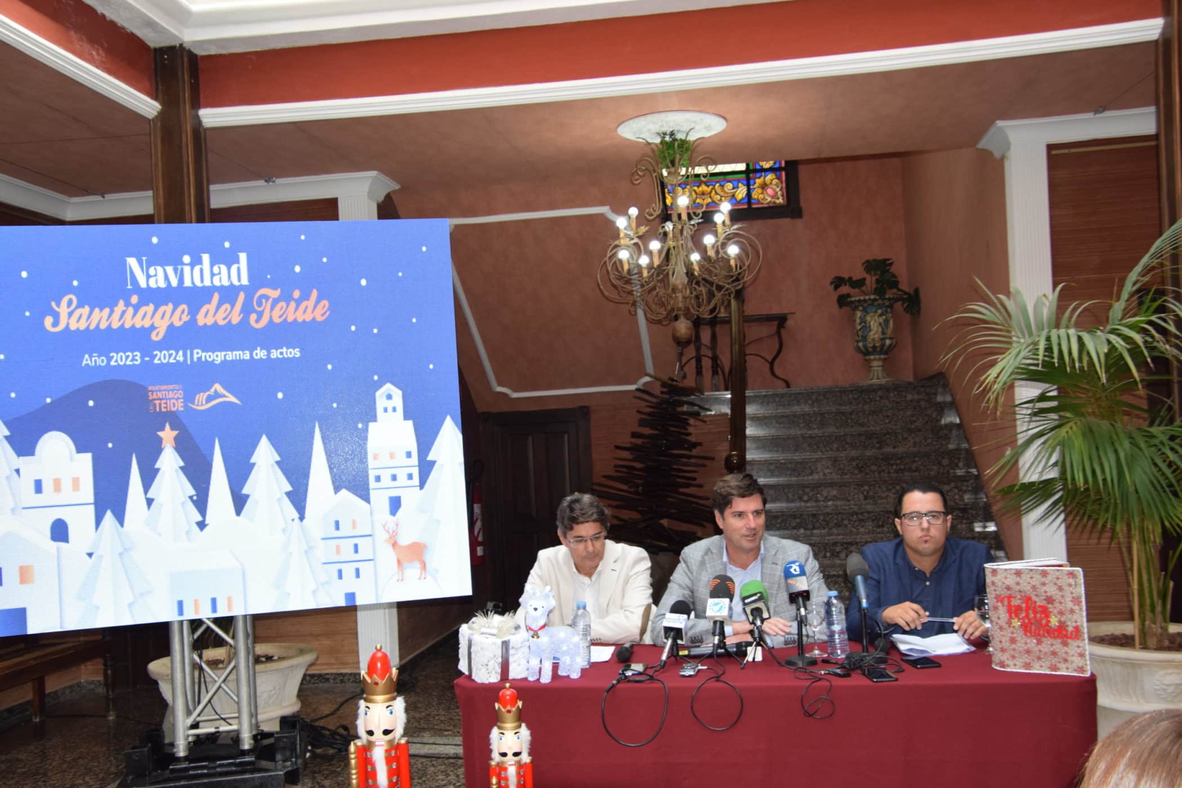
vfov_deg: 38.4
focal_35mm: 34
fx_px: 1133
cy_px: 394
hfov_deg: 55.1
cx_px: 591
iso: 720
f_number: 5.6
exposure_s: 1/125
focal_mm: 23
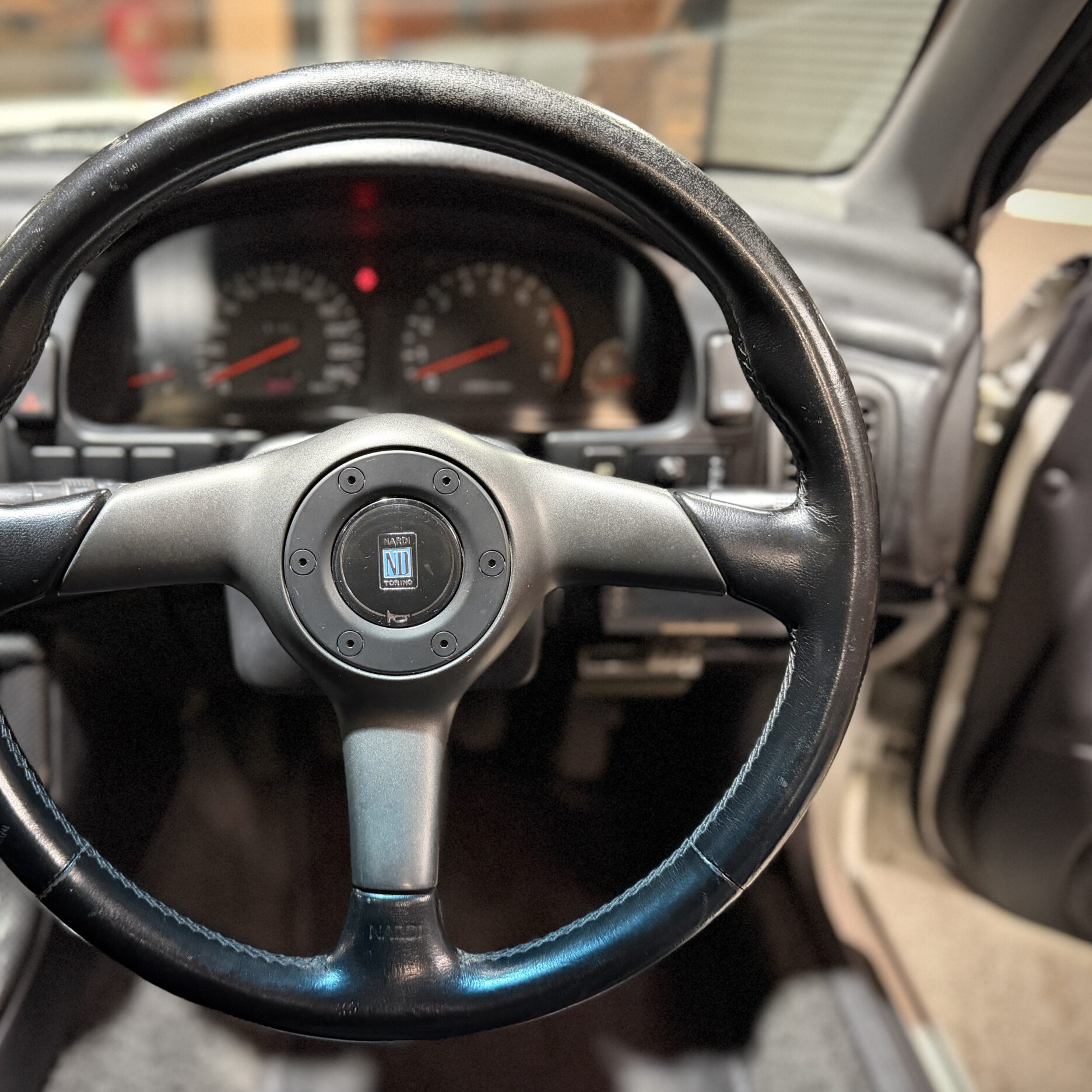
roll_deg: +0.1
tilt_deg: -27.8
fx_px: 1035
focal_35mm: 29
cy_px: 538
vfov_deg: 55.6
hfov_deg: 54.9
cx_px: 402
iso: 1000
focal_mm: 6.76
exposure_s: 1/33
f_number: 1.78
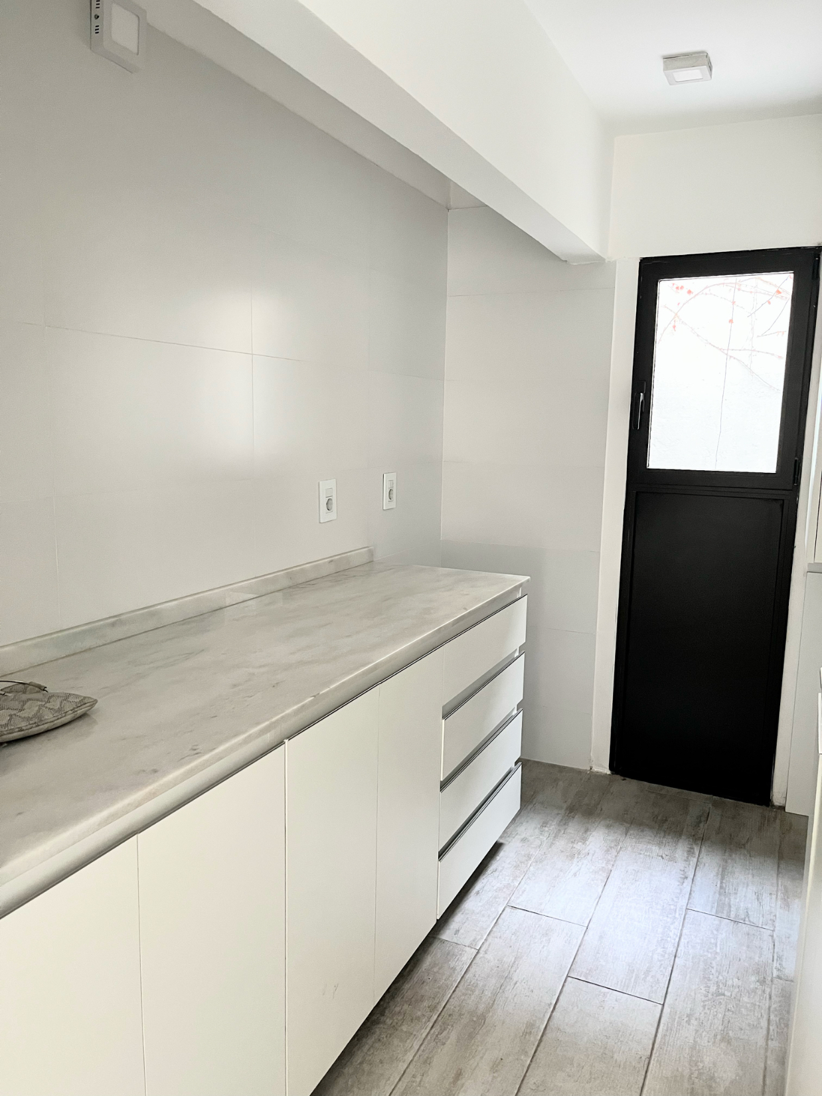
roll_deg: -0.6
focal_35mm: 26
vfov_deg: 67.3
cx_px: 411
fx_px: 823
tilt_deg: -9.5
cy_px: 548
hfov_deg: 53.1
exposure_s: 1/60
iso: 400
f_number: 1.6
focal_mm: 5.1
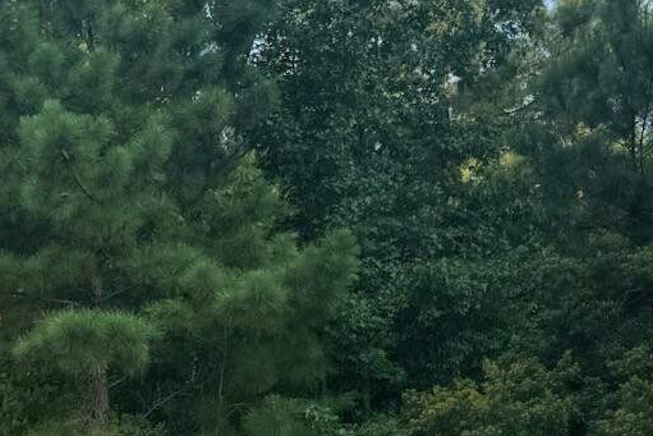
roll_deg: -0.3
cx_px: -216
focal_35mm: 100
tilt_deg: +2.4
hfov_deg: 18.8
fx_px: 1814
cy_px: 472
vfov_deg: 13.4
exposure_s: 1/1923
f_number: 1.78
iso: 80
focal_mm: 6.76
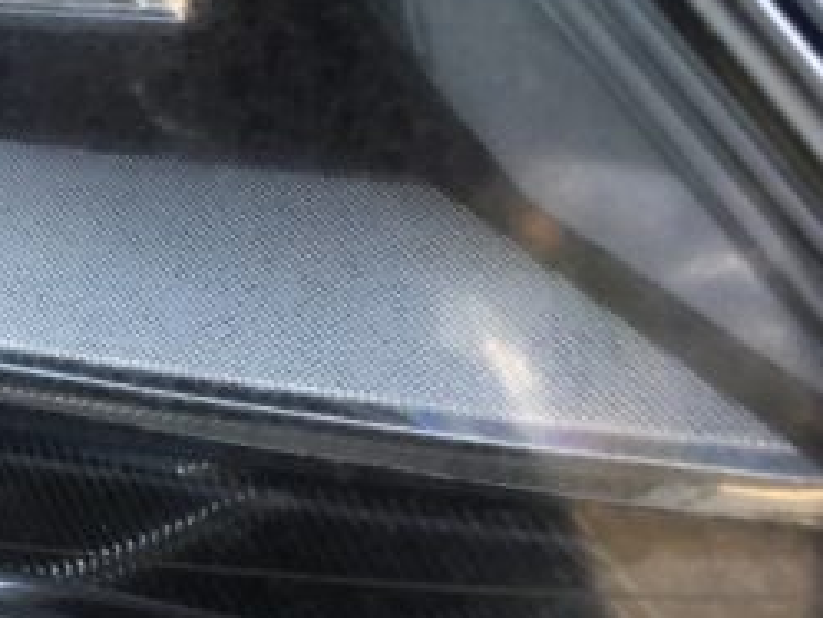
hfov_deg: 27.8
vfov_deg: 22.2
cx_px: -66
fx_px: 1522
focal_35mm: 64
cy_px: 18
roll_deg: +11.2
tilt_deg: -27.5
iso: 25
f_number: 2.2
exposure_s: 1/342
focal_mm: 4.15
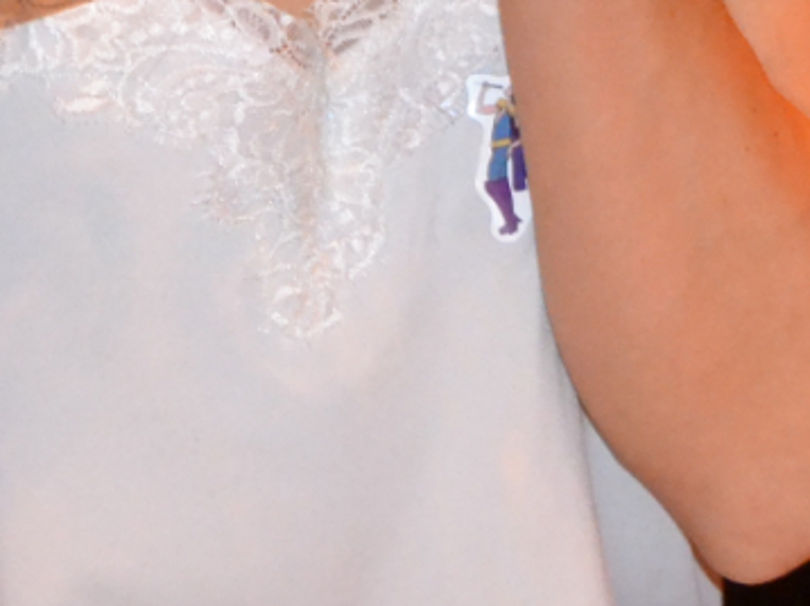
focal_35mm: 198
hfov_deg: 10.0
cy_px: -227
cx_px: 654
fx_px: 4630
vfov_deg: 7.4
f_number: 4
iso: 3200
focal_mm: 24
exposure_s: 1/60
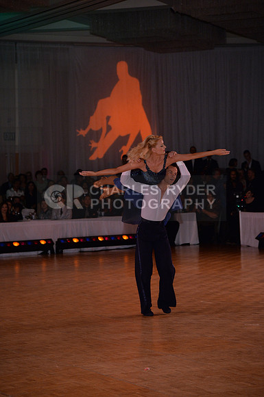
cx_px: 132
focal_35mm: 120
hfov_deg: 11.4
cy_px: 198
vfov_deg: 17.1
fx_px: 1324
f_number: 4.5
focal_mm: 120
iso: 1600
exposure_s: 1/250
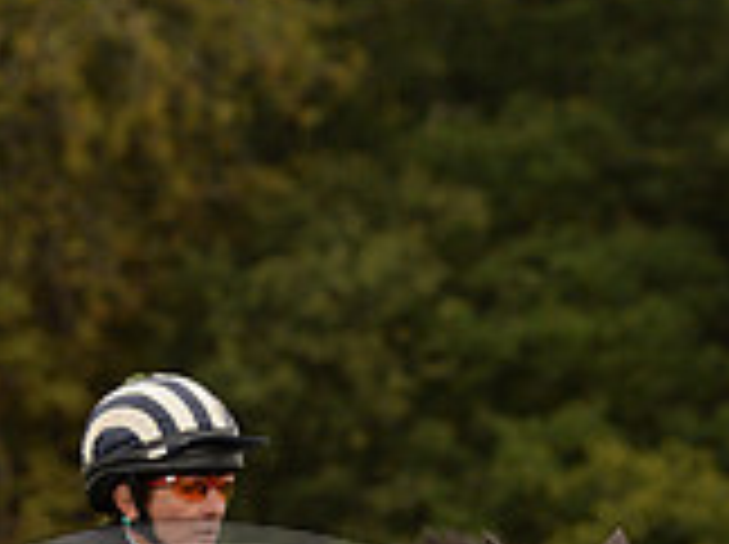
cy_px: 1021
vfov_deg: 2.0
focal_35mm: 757
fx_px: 15919
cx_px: 198
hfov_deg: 2.6
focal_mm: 220
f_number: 7.1
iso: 1000
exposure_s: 1/1000
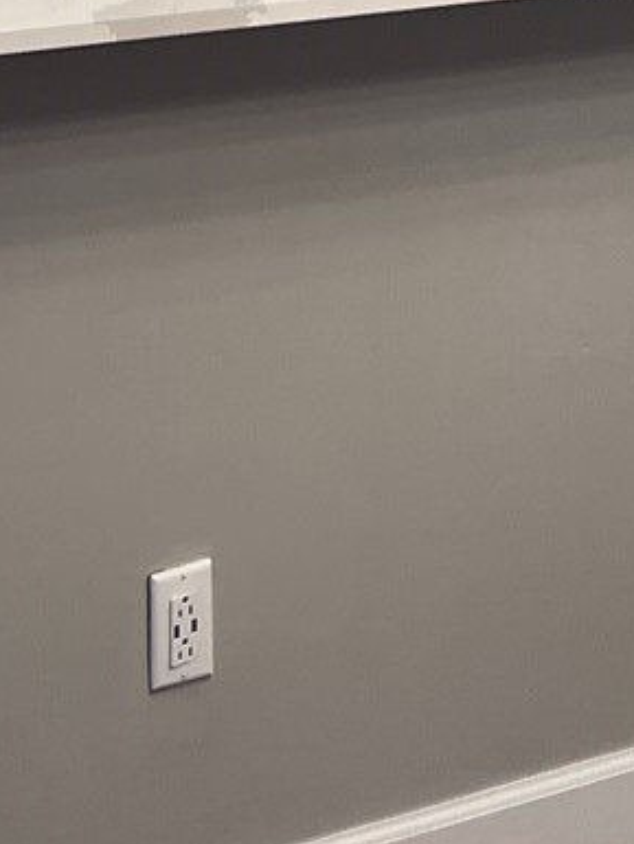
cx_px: -4
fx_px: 2636
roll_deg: -0.9
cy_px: -752
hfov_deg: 13.5
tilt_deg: +2.5
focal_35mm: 108
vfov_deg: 15.3
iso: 80
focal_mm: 5.7
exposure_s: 1/120
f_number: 1.5
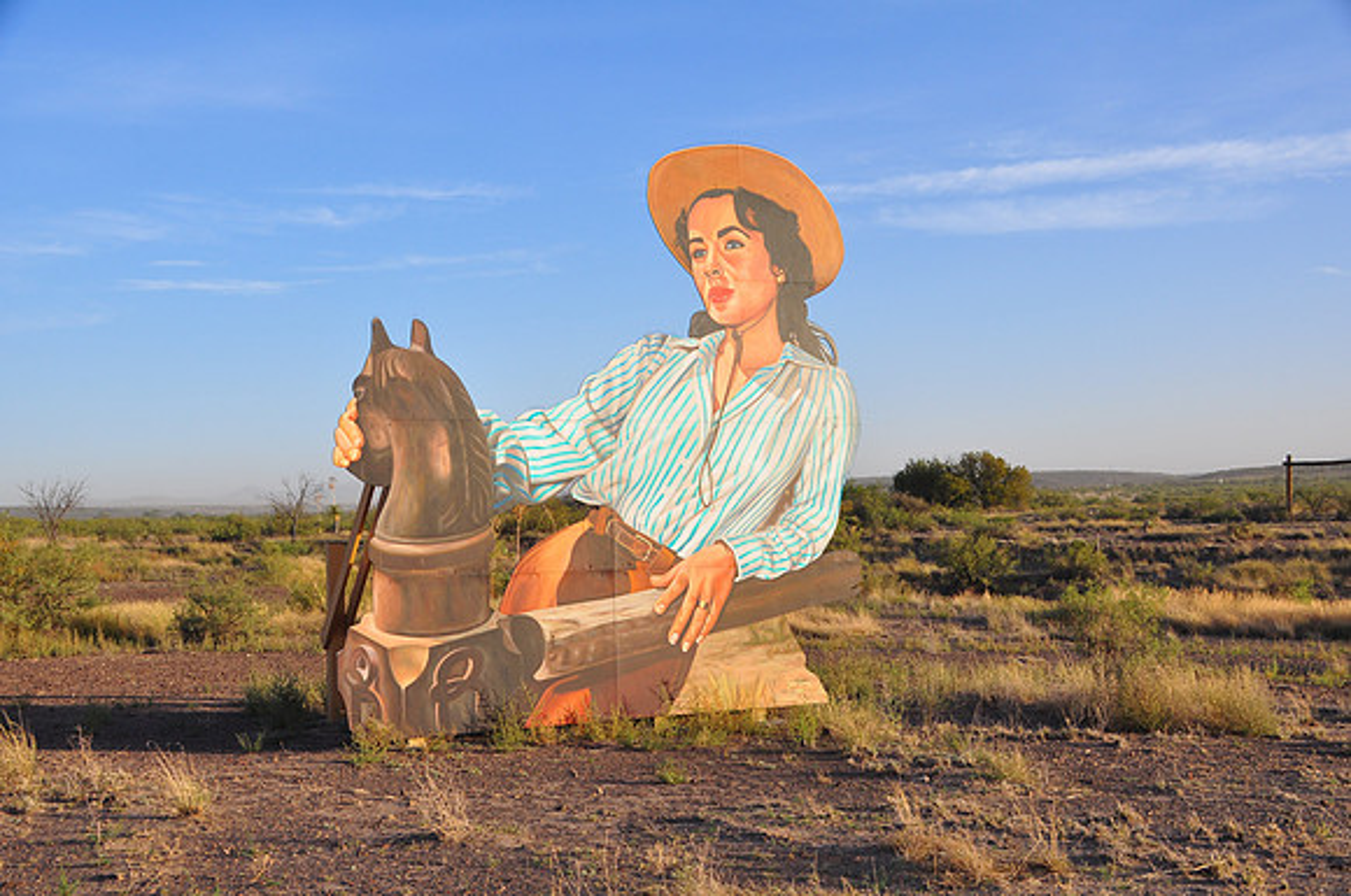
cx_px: 676
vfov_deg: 28.9
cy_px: 448
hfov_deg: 42.4
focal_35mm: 46
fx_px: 1743
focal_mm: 31
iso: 200
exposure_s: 1/160
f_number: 11
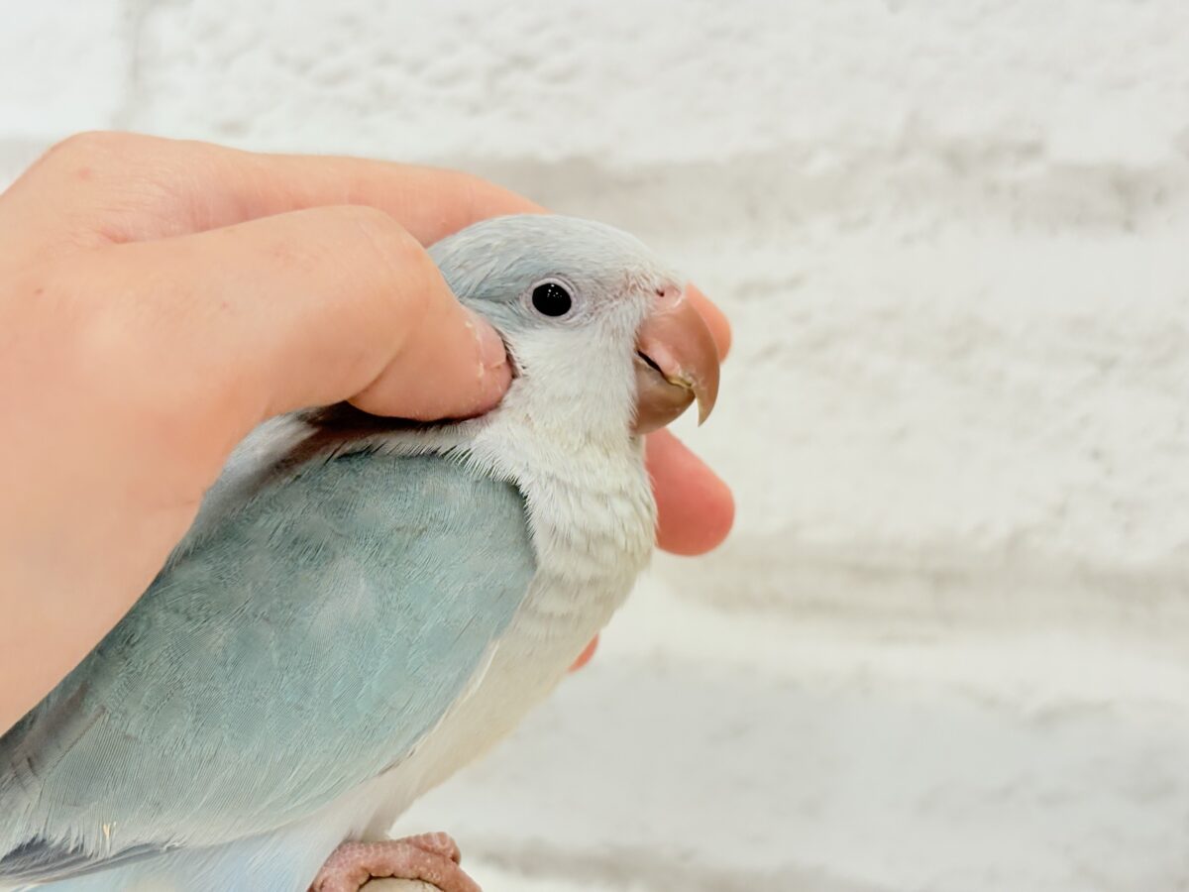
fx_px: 1786
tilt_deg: -5.6
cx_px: 594
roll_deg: -1.7
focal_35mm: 52
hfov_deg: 36.8
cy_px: 446
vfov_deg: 28.0
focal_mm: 5.96
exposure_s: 1/100
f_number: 1.6
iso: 80
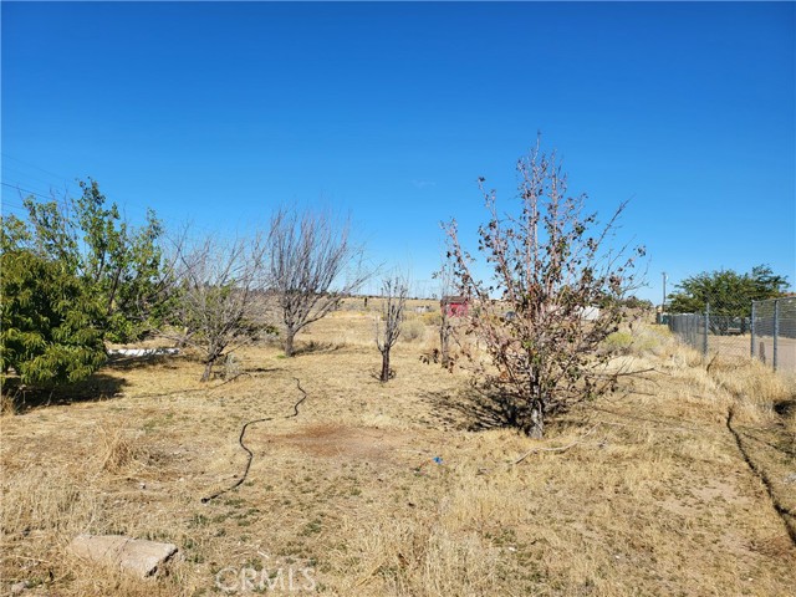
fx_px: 552
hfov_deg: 71.6
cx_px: 398
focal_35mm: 24
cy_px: 298
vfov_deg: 56.8
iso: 40
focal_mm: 5
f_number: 1.8
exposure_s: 1/2760
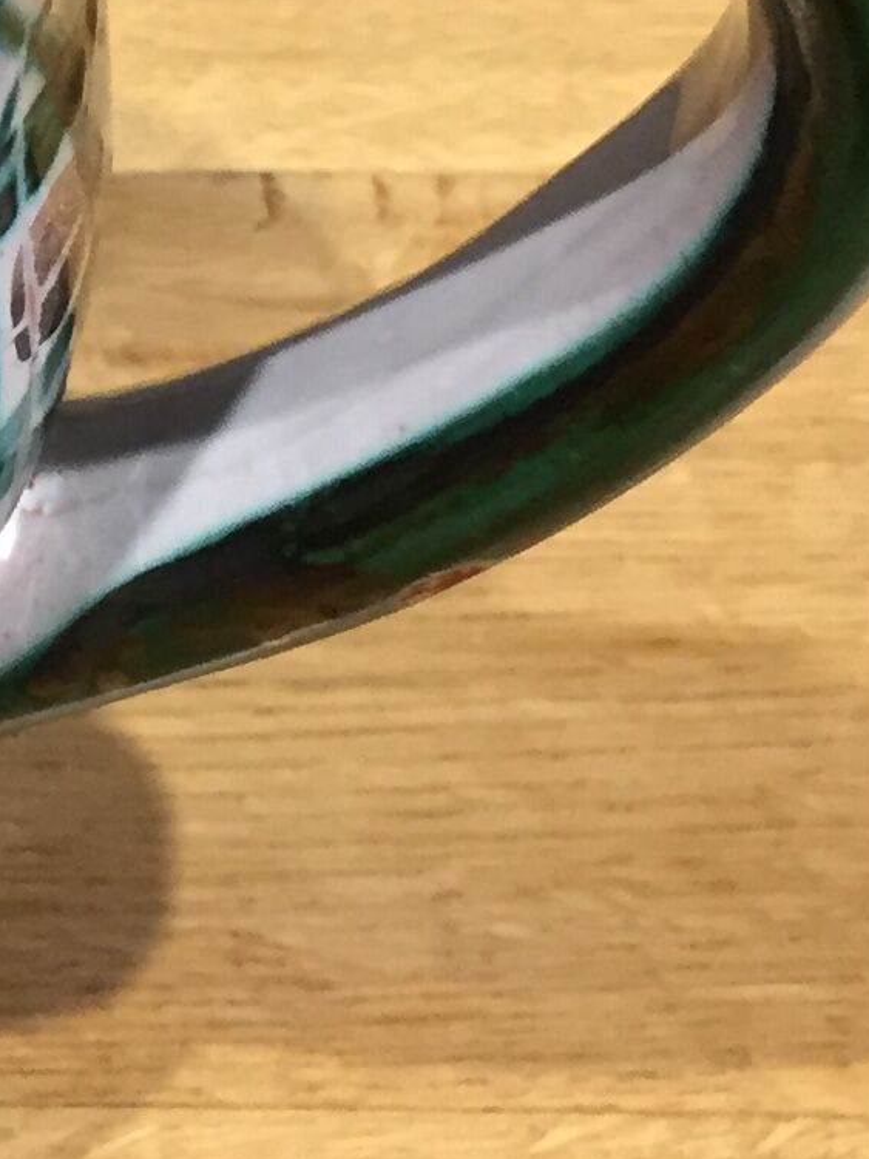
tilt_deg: -45.0
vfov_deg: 15.2
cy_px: -117
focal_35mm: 126
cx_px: -631
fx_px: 4219
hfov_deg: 11.1
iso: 160
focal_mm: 4.15
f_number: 2.2
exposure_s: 1/33
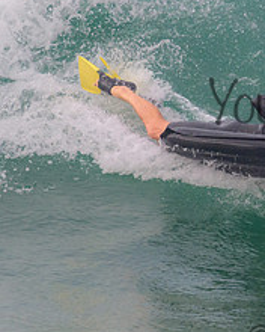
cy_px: 88
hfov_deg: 0.8
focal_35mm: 1977
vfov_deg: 1.0
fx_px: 19382
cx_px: 364
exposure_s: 1/1250
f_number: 11
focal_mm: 800
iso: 1800
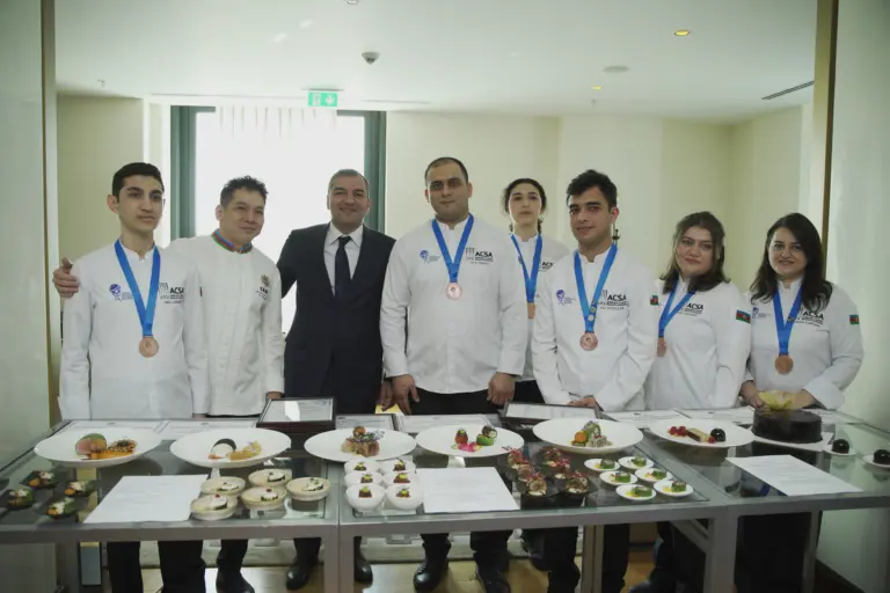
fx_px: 692
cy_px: 296
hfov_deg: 65.5
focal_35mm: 28
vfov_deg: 46.4
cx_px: 445
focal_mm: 28
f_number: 3.2
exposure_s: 1/125
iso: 500
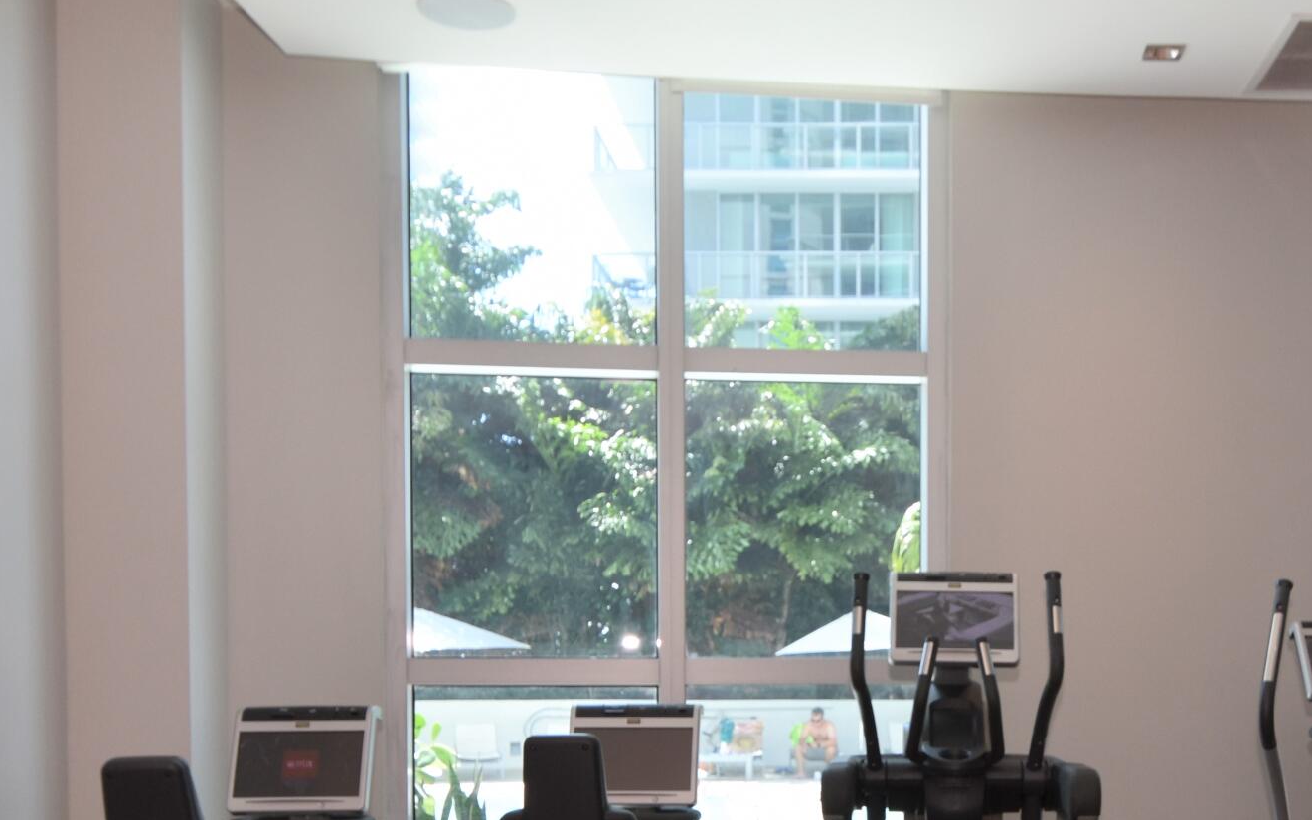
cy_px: 704
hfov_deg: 43.5
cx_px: 884
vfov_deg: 27.7
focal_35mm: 45
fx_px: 1615
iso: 200
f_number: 5
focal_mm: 13
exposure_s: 1/100
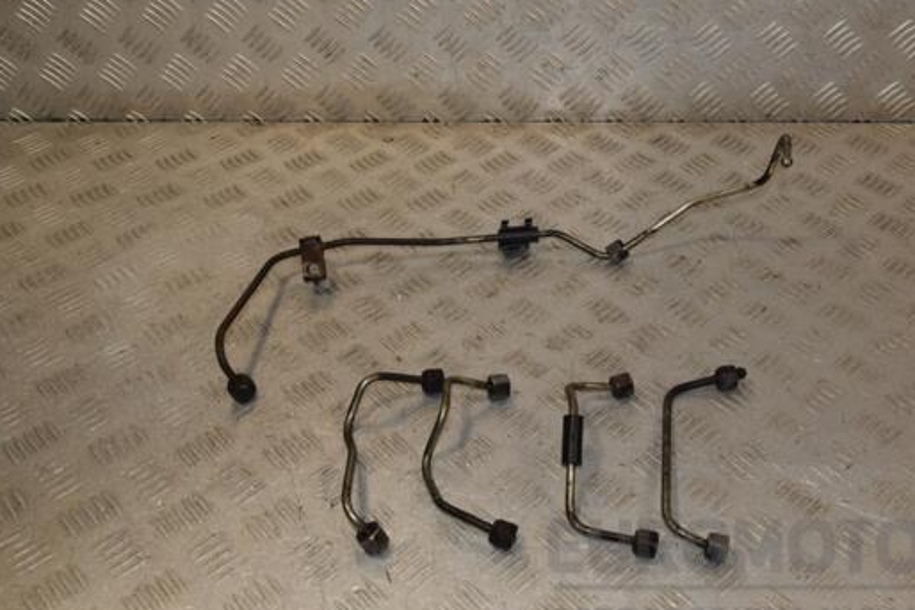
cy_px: 309
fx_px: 1068
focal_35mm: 42
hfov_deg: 46.3
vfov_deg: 31.9
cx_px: 514
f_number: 9
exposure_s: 1/200
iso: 800
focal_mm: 24
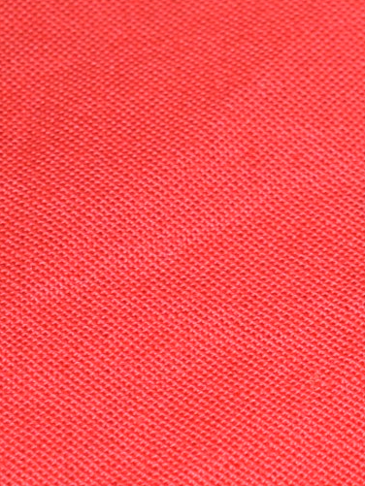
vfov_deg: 8.5
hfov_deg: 6.0
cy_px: 487
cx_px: 1032
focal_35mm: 233
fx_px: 3273
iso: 400
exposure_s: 1/40
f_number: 5.6
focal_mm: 27
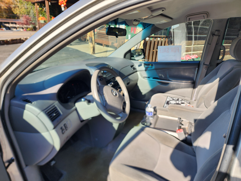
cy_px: 90
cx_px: 120
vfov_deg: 58.9
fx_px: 160
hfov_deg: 73.9
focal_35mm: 23
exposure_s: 1/292
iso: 12
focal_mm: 6.4
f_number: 1.8
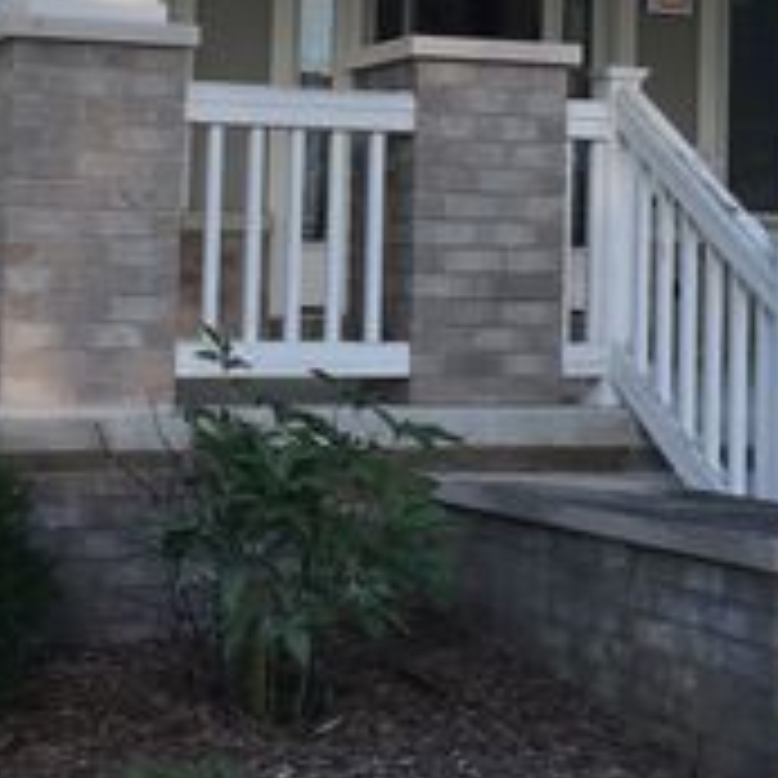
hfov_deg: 19.5
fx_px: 2263
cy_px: 103
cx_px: 319
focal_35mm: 89
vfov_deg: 19.2
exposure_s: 1/638
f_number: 2.2
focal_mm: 4.15
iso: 32
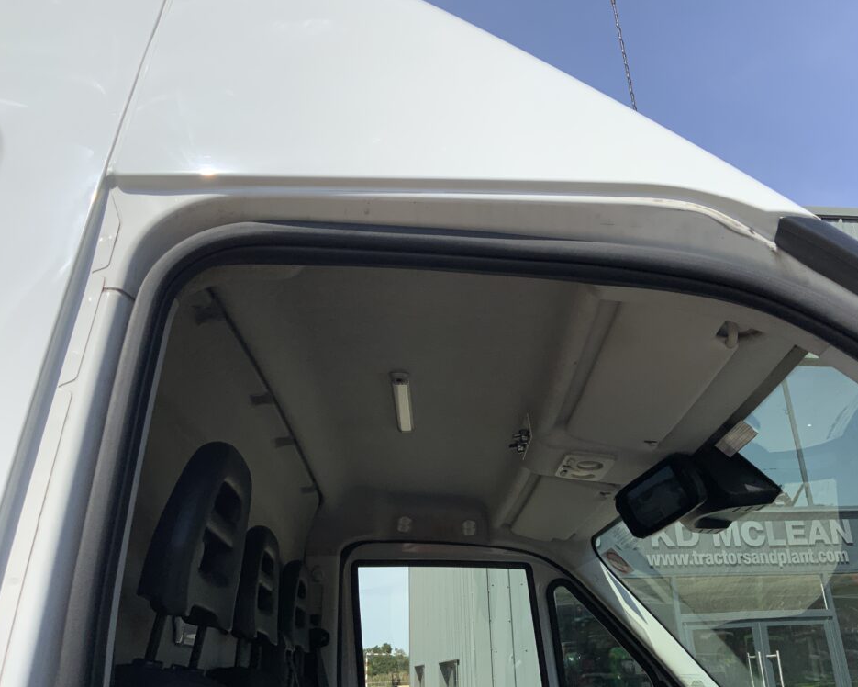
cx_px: 461
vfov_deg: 47.1
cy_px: 336
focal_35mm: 31
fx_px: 787
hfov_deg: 57.1
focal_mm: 3
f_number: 1.8
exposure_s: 1/3534
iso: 16
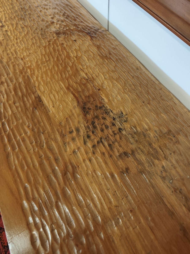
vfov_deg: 73.9
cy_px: 127
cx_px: 95
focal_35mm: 23
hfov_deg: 58.9
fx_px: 168
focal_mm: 6.07
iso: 640
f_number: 1.7
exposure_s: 1/50
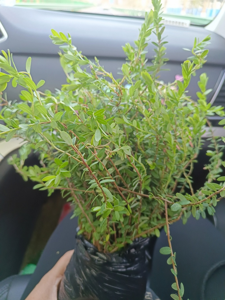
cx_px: 112
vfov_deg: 73.9
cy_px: 150
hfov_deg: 58.9
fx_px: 199
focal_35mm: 23
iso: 709
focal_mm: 5.59
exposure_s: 1/100
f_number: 1.88
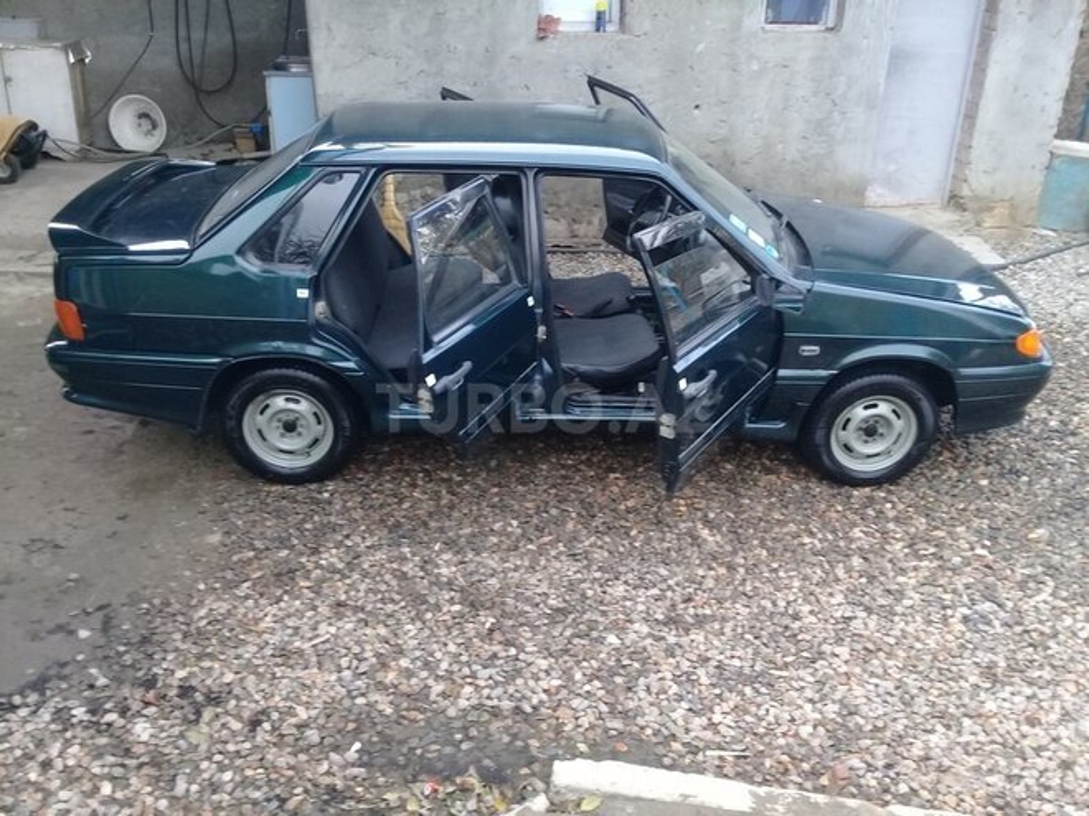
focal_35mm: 31
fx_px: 975
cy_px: 408
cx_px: 544
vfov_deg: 45.4
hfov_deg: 58.4
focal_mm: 3.3
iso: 64
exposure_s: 1/33
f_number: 2.2
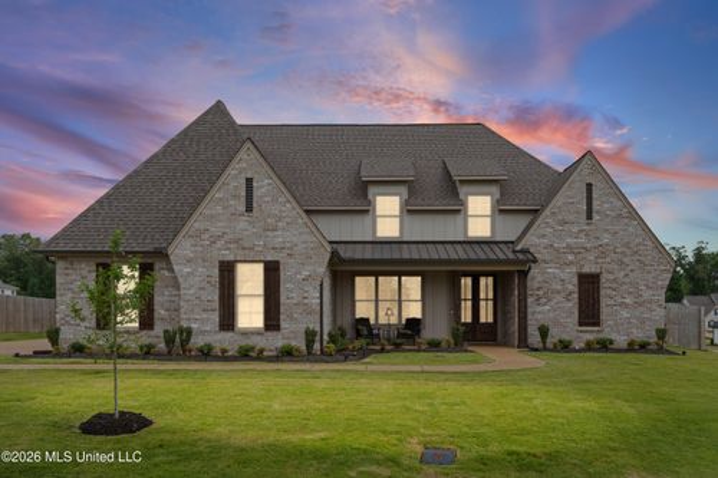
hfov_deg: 58.7
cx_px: 359
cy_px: 239
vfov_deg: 41.1
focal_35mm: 32
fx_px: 638
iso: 800
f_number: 9
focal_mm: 32
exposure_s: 1/640
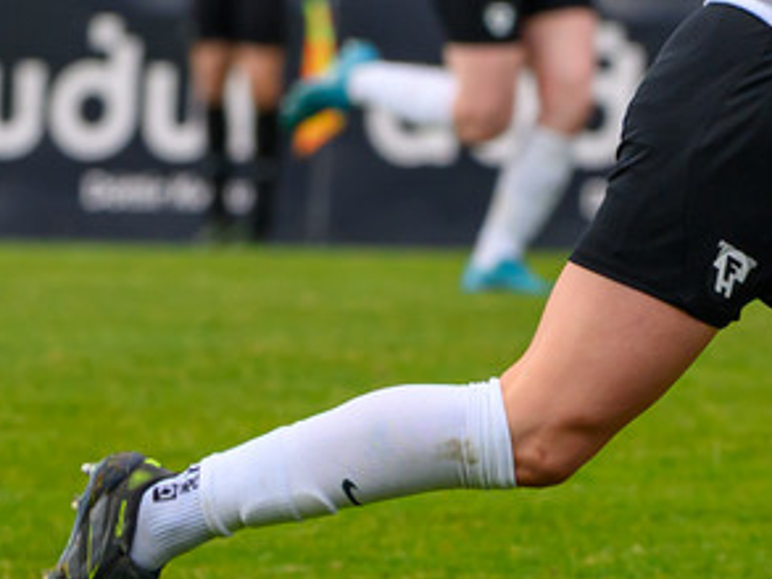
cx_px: 1115
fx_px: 23003
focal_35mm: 1031
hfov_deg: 1.9
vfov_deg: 1.4
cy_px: -87
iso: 450
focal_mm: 250
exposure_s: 1/1000
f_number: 6.3
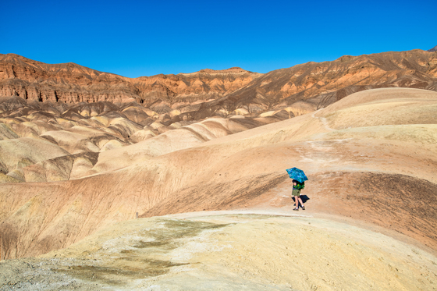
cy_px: 146
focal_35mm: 35
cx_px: 218
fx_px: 425
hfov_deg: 54.4
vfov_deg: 37.8
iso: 125
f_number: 18
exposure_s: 1/250
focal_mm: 35
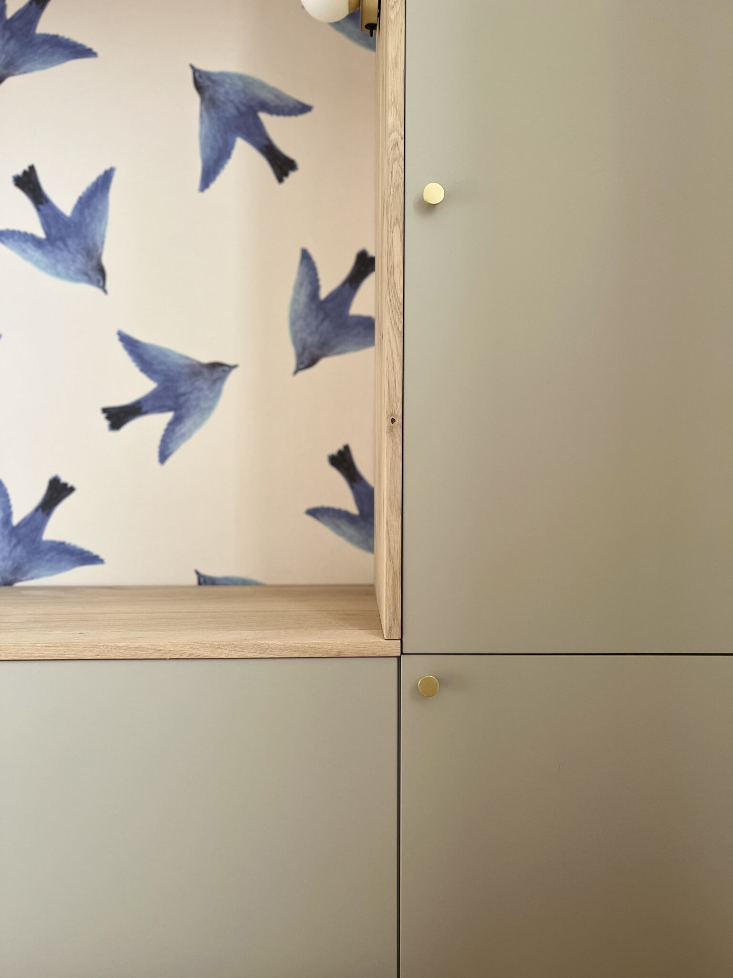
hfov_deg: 53.1
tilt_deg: -2.4
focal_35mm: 26
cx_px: 366
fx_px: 734
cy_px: 489
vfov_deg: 67.3
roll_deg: +0.3
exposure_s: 1/122
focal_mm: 5.1
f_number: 1.6
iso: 80
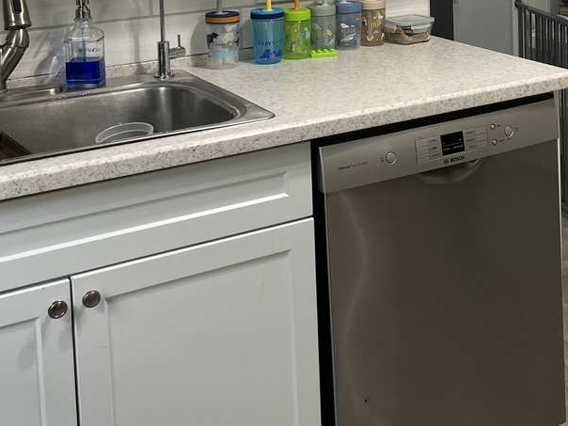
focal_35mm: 62
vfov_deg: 22.4
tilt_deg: -6.6
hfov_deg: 30.3
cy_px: -32
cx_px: 467
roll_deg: +1.6
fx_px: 1017
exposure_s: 1/60
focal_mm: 5.1
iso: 64
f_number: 1.6
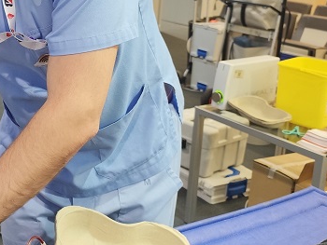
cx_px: -12
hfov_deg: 31.3
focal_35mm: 56
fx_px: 529
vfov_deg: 25.7
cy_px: 52
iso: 400
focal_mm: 6.14
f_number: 1.65
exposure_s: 1/33.3
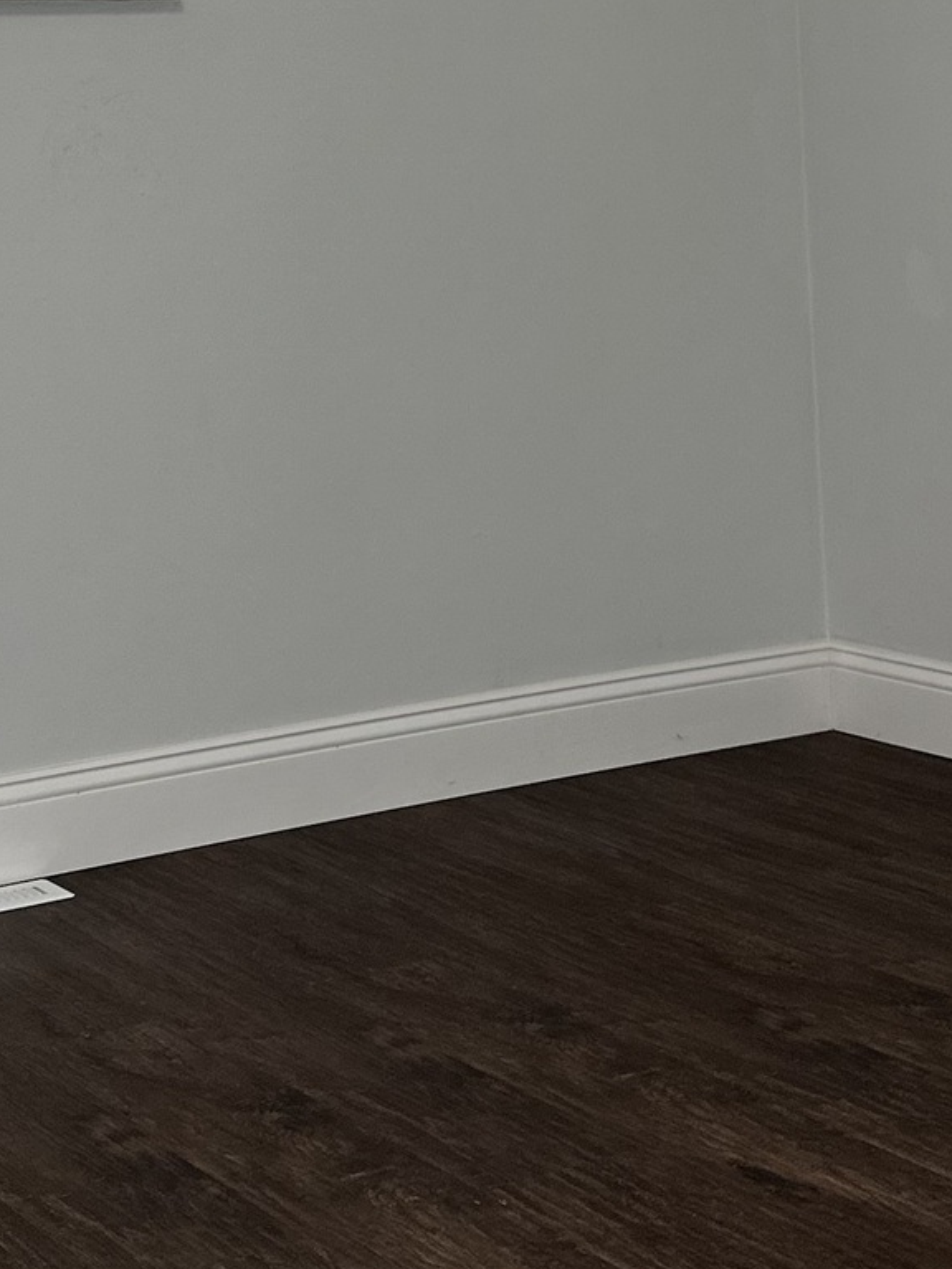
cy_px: -28
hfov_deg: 20.4
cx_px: 321
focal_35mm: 72
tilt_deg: +4.2
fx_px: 2640
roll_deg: +1.1
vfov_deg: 25.6
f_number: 1.78
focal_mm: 6.86
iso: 100
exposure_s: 1/120
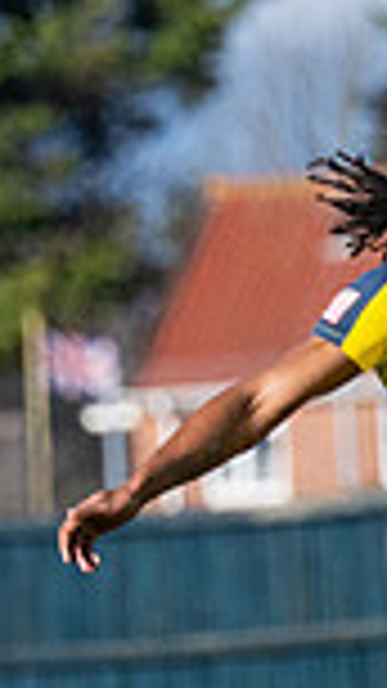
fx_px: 21593
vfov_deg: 1.8
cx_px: 1213
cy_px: 531
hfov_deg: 1.0
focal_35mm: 1183
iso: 400
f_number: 4
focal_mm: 170
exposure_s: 1/6400
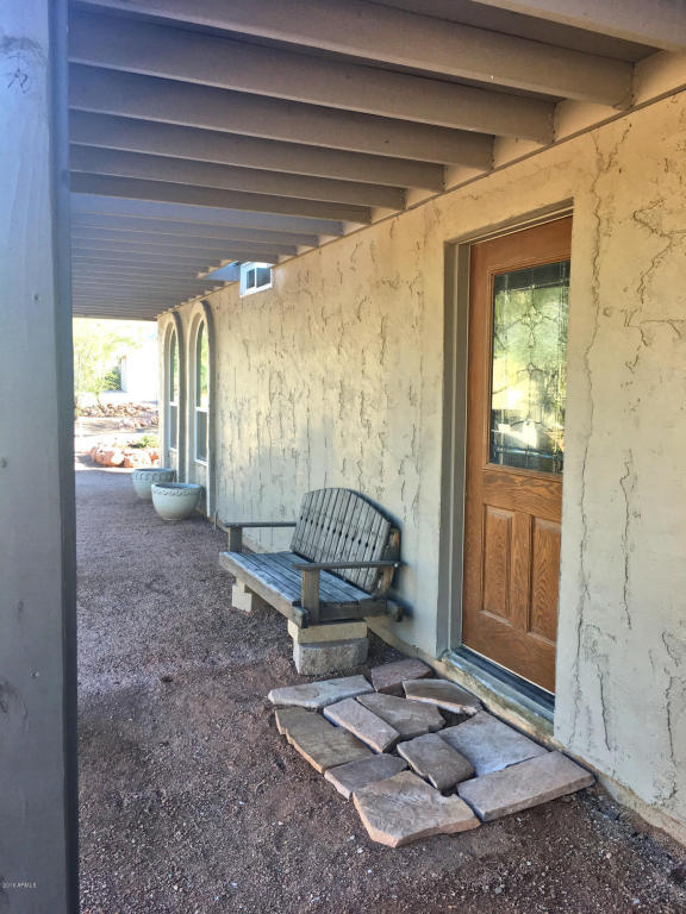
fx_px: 766
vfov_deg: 61.7
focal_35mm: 29
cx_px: 343
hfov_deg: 48.2
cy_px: 457
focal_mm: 4.15
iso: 32
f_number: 2.2
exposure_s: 1/120
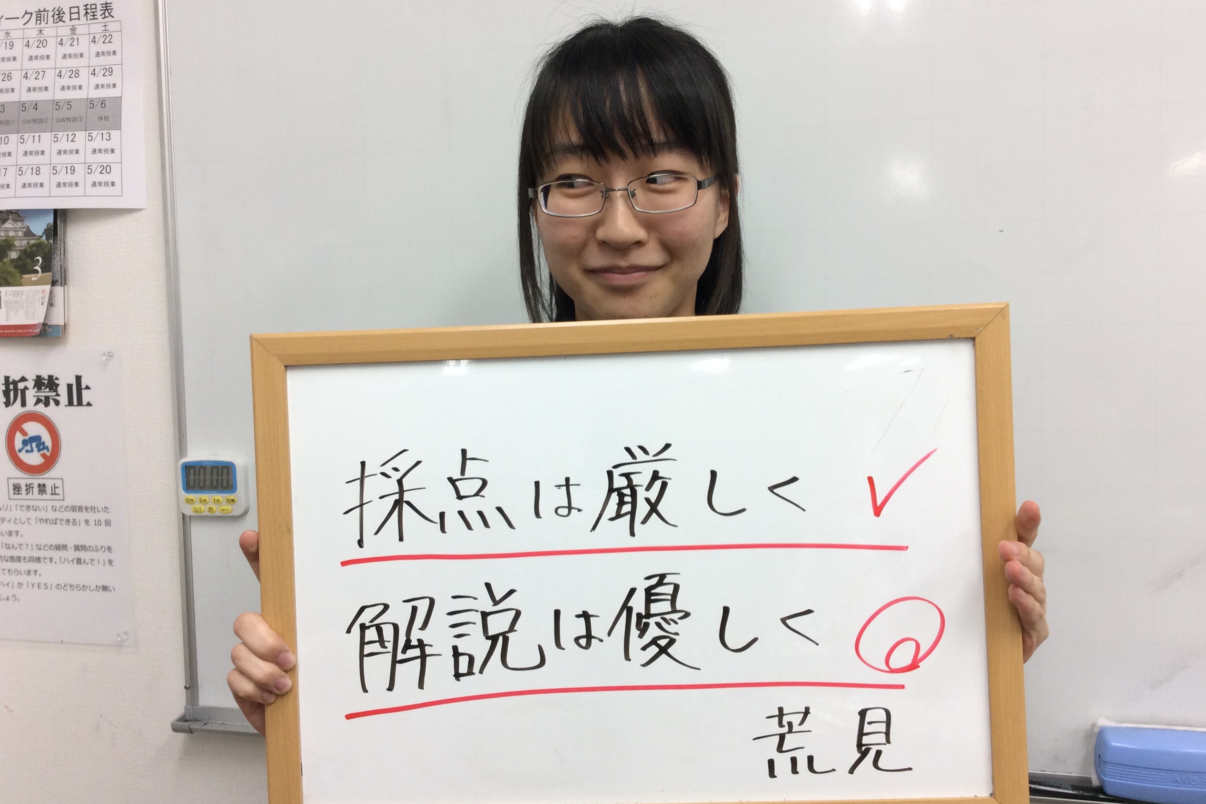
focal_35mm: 34
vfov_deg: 38.9
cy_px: 398
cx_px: 614
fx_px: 1139
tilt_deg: -5.7
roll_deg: +2.0
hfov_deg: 55.8
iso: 32
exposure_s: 1/40
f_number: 2.4
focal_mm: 3.3
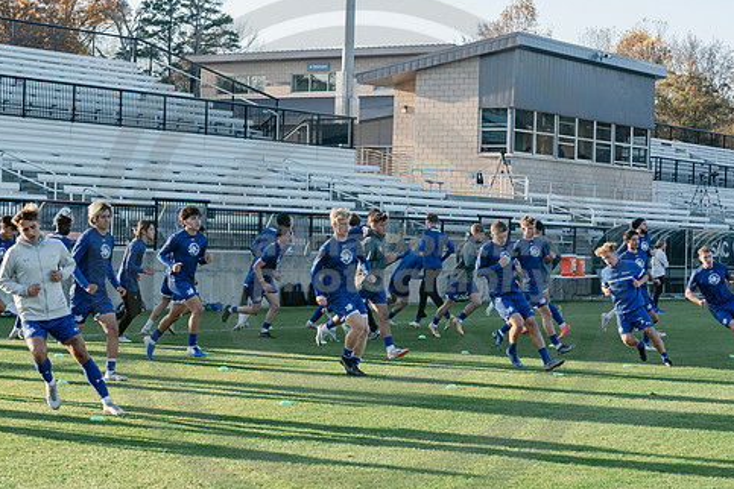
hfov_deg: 24.2
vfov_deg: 16.3
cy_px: 259
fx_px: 1713
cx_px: 359
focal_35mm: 84
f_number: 6.3
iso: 1250
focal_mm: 70
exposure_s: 1/1000
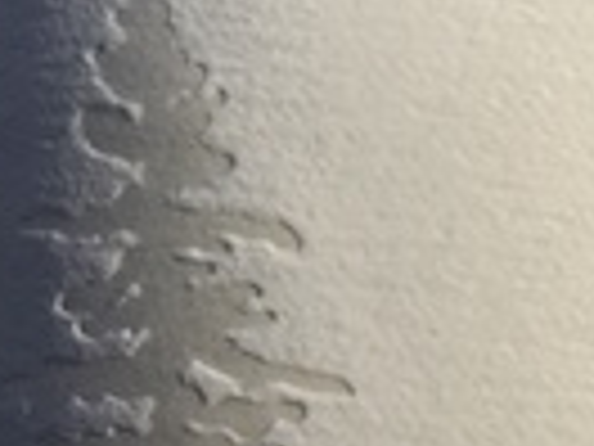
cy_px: 635
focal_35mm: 132
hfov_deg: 12.6
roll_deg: -2.2
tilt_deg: -6.9
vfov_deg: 10.9
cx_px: 1282
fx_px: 2265
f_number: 2.2
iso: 25
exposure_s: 1/2747
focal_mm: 4.15
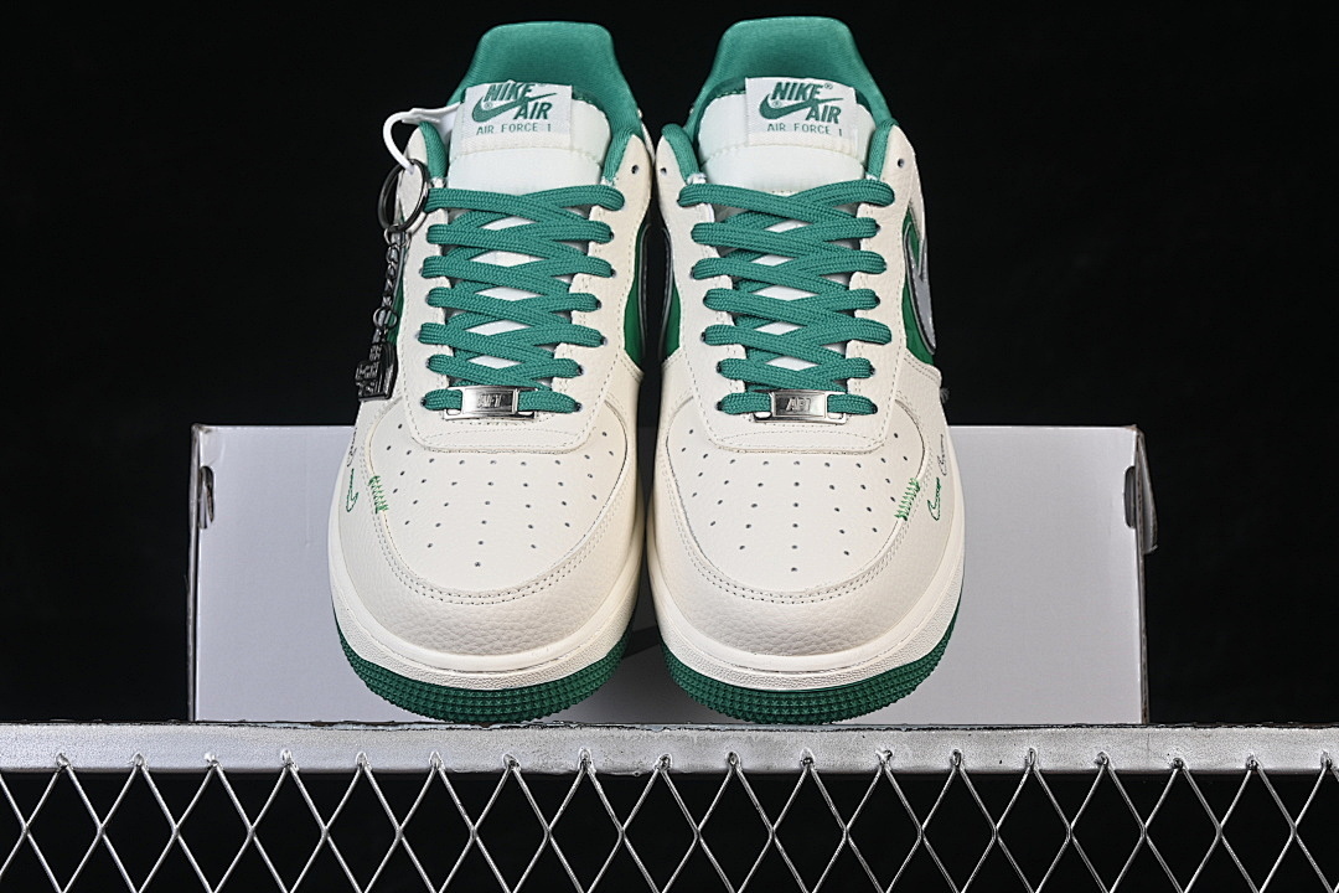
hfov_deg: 27.0
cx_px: 670
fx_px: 2789
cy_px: 446
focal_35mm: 75
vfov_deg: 18.2
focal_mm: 50
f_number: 8
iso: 160
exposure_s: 1/80
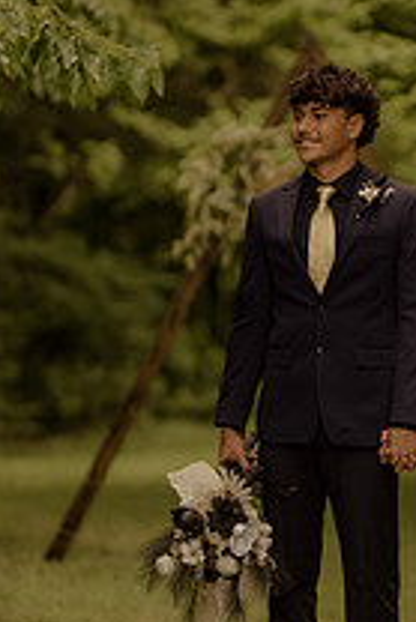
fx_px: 3184
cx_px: 443
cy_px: 356
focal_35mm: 184
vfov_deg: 11.2
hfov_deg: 7.4
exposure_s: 1/2000
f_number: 1.4
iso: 400
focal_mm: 85
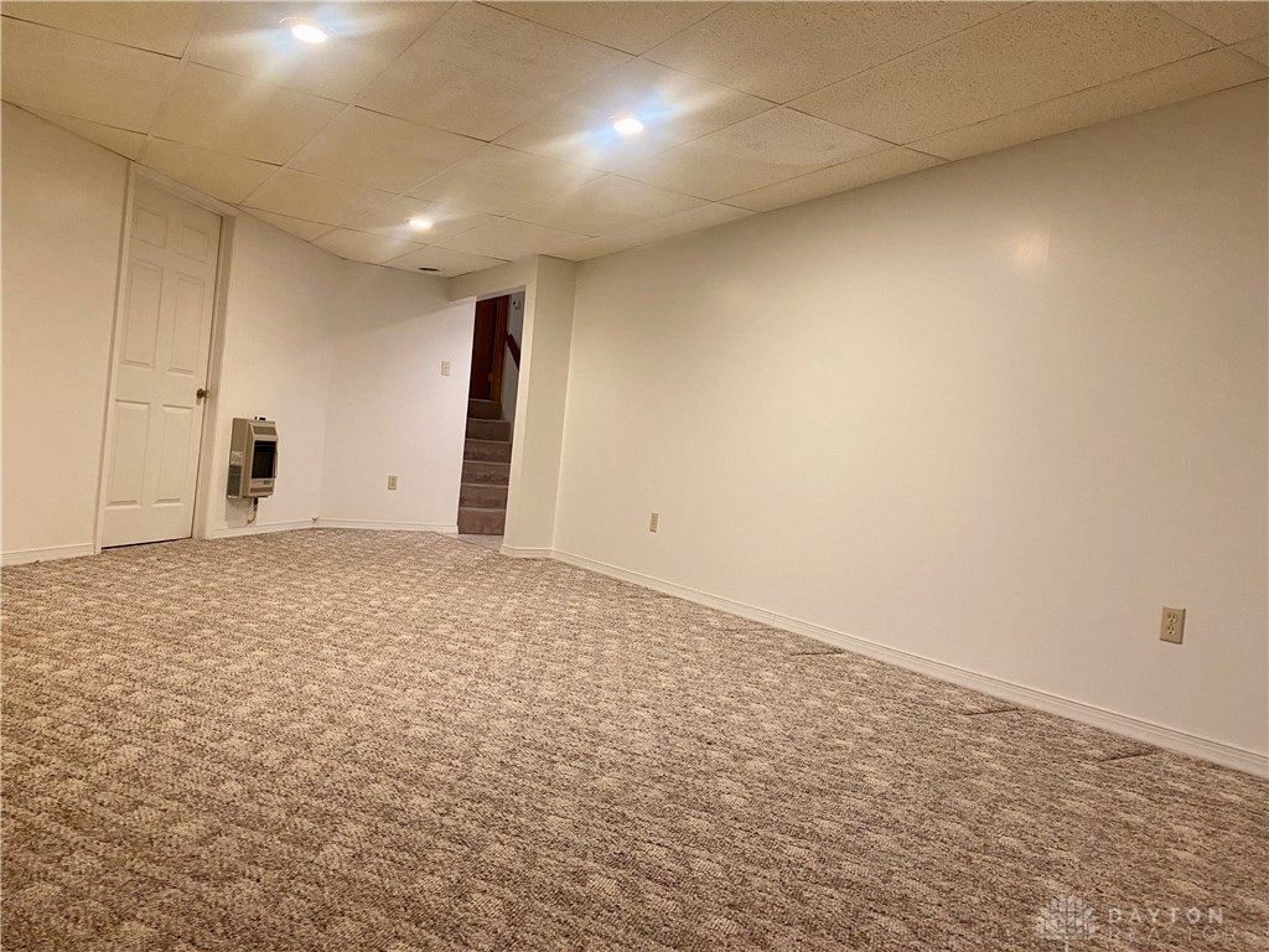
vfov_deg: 53.1
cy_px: 476
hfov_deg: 67.3
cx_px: 634
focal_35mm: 26
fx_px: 953
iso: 320
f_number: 1.8
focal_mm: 4.25
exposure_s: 1/60
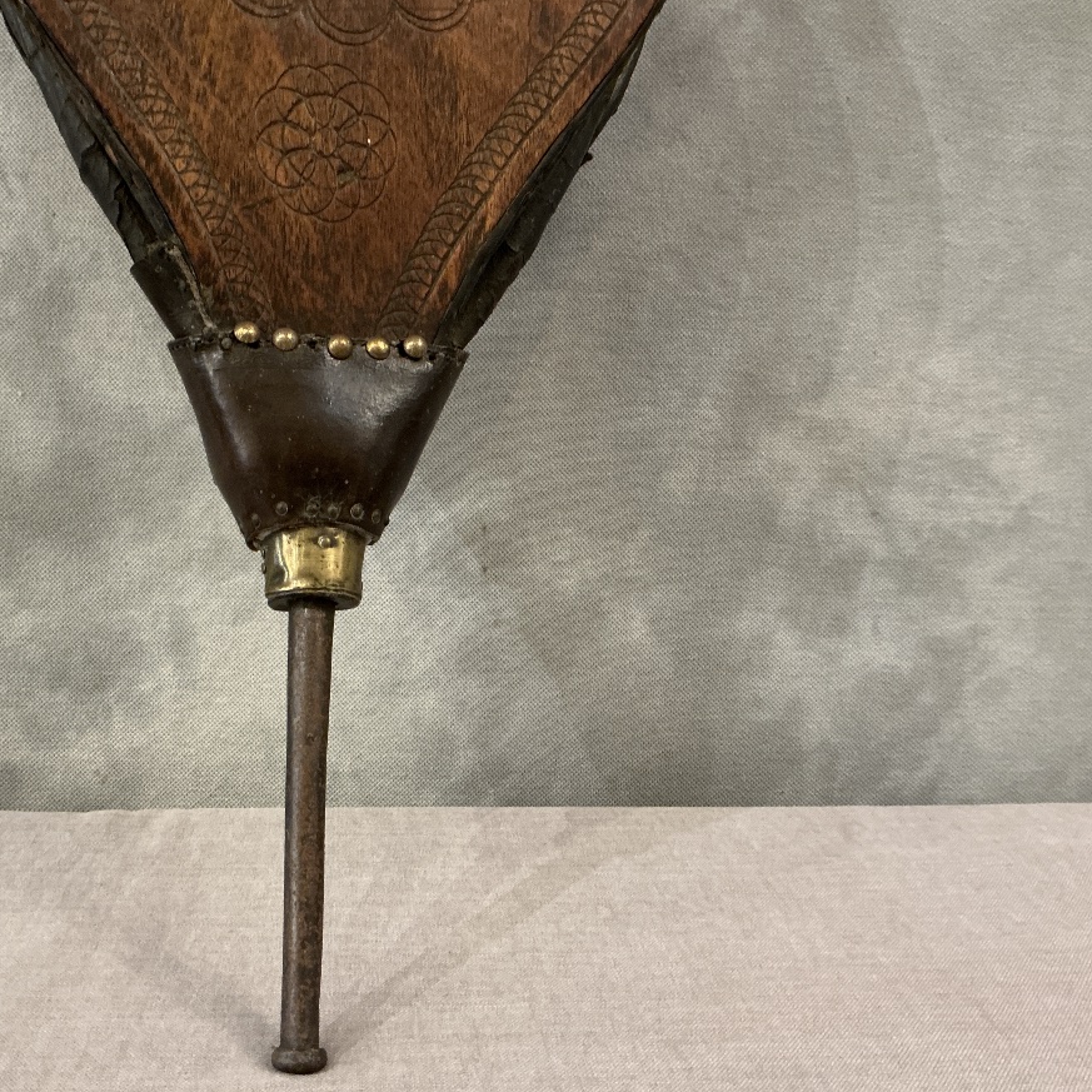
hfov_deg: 48.0
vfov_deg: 48.4
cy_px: 535
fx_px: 1213
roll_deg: -0.2
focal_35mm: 34
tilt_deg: -10.3
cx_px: 403
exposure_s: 1/33
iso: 200
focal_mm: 3
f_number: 1.8
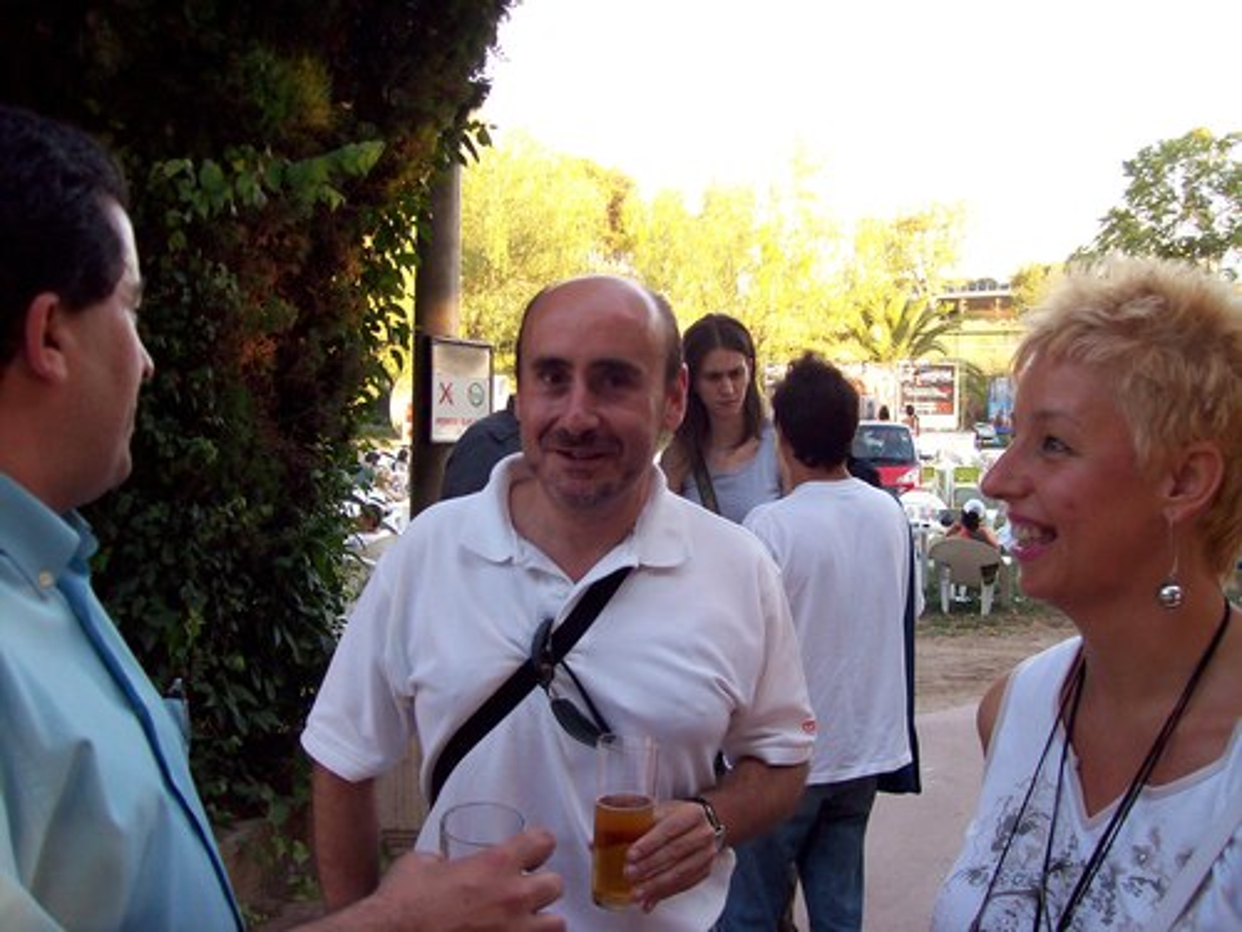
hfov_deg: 51.4
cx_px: 621
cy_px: 466
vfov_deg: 39.7
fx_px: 1292
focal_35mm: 36
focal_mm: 6
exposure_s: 1/78.1
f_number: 2.7
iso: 80
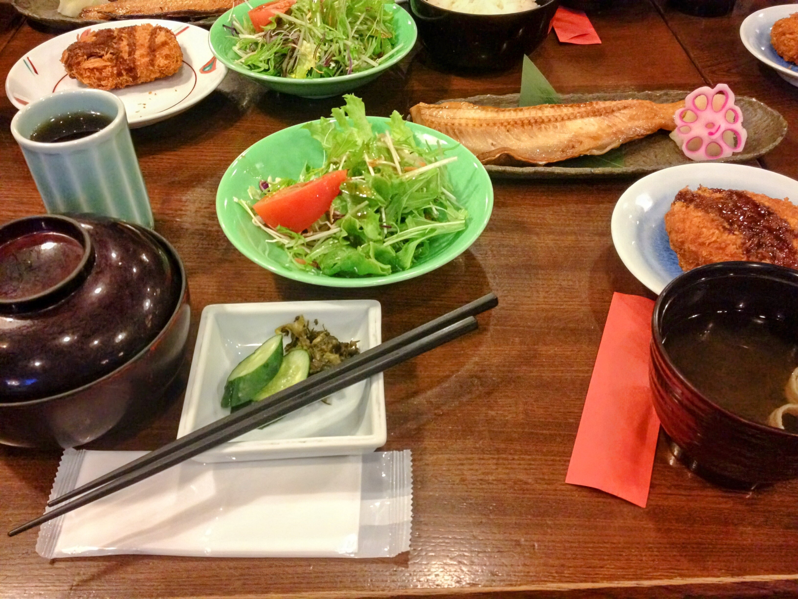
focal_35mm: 35
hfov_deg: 52.6
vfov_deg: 40.7
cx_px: 399
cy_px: 300
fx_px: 807
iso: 400
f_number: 2.4
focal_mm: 4.28
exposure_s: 1/20
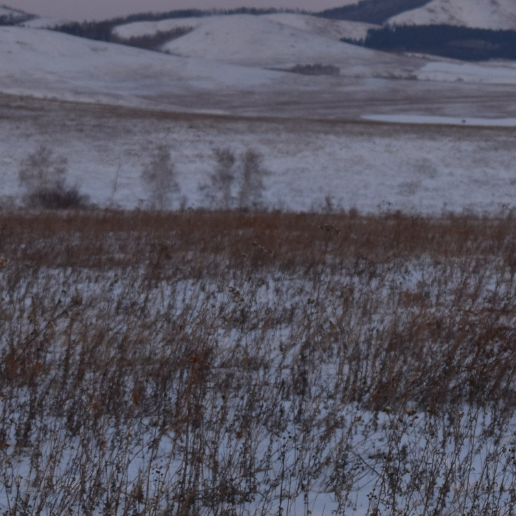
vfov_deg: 7.3
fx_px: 4021
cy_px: -2
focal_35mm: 238
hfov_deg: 7.3
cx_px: 487
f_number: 5.6
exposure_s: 1/250
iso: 200
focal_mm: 55
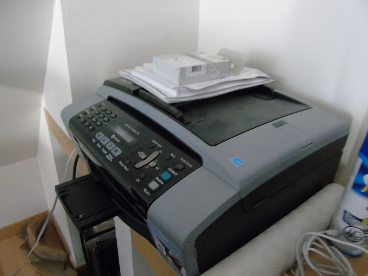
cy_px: 138
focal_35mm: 25
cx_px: 184
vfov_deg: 54.9
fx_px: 266
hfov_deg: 69.4
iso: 800
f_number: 3.4
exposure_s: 1/6
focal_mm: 4.4
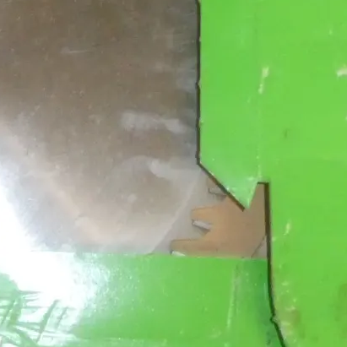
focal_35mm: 99
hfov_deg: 16.6
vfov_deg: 17.5
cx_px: -102
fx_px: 1123
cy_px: 127
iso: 800
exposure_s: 1/60
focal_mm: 4.3
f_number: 3.3
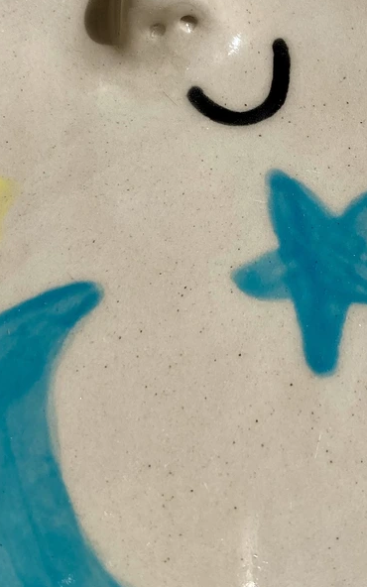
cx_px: 282
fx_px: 656
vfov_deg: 47.1
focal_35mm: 41
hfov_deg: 30.6
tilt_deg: -74.2
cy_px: 176
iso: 32
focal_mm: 4.25
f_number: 1.8
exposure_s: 1/11494
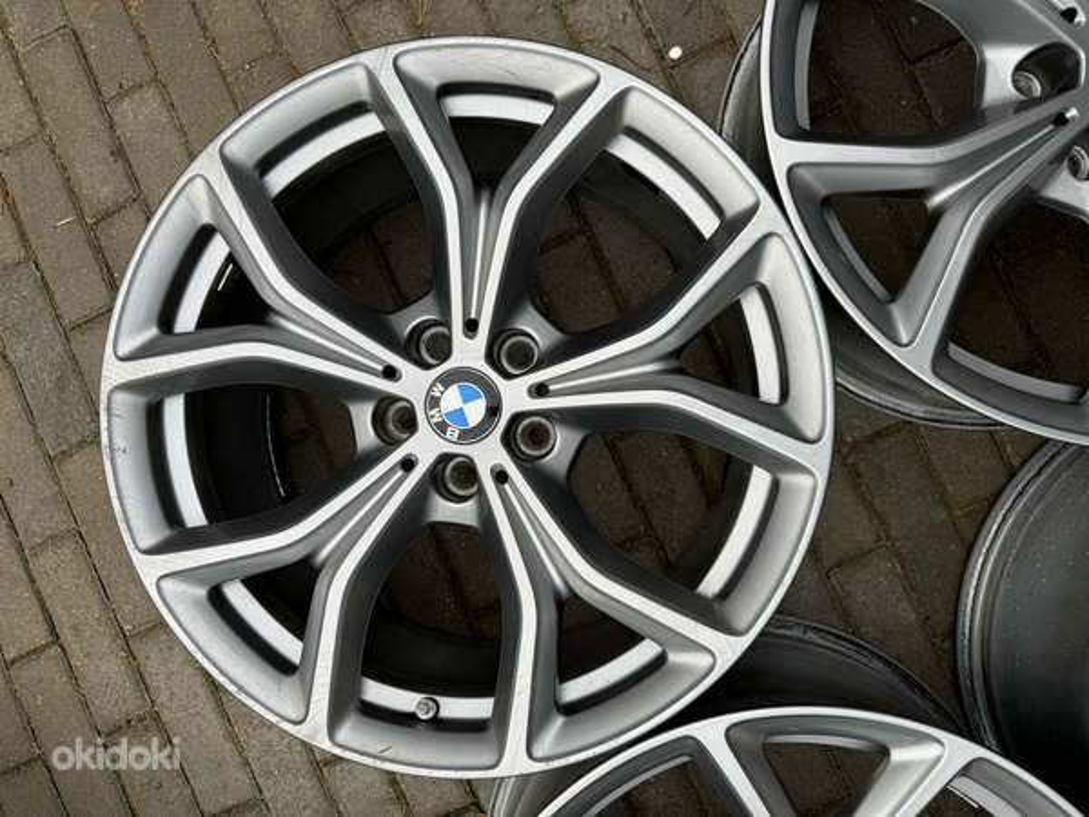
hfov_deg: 71.6
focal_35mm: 24
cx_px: 544
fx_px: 755
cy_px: 408
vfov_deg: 56.8
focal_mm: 6.76
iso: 80
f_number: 1.78
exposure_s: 1/308
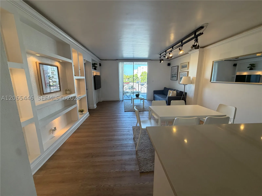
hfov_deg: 102.1
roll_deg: +0.5
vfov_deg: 85.7
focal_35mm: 14
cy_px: 98
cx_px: 131
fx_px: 106
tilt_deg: -10.8
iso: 125
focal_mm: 2.22
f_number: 2.2
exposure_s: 1/120
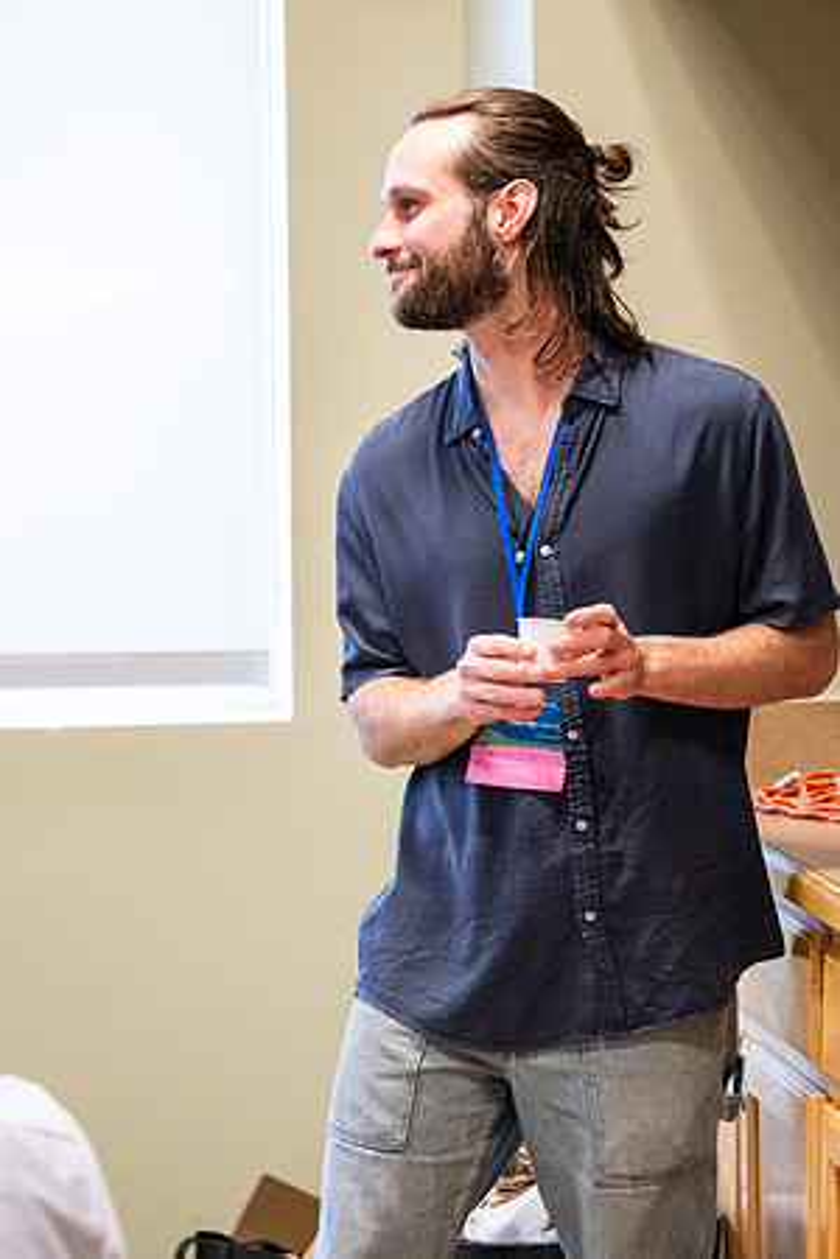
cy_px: 630
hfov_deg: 8.6
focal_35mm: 159
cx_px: 420
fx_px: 5565
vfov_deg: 12.9
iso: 2500
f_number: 2.8
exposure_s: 1/160
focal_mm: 106
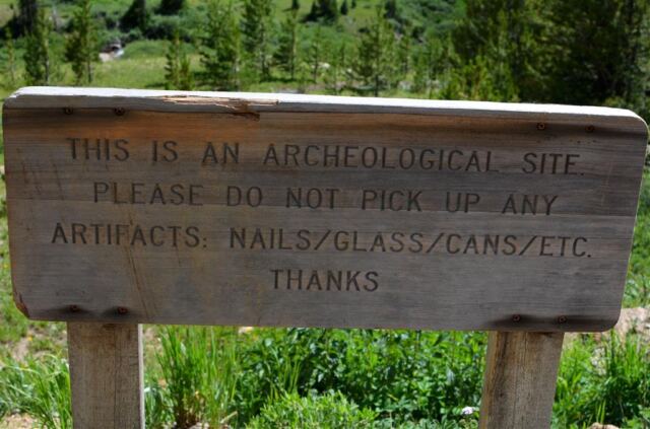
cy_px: 214
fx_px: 945
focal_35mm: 52
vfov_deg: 25.6
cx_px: 325
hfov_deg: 37.9
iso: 100
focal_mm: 35
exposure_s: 1/200
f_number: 7.1
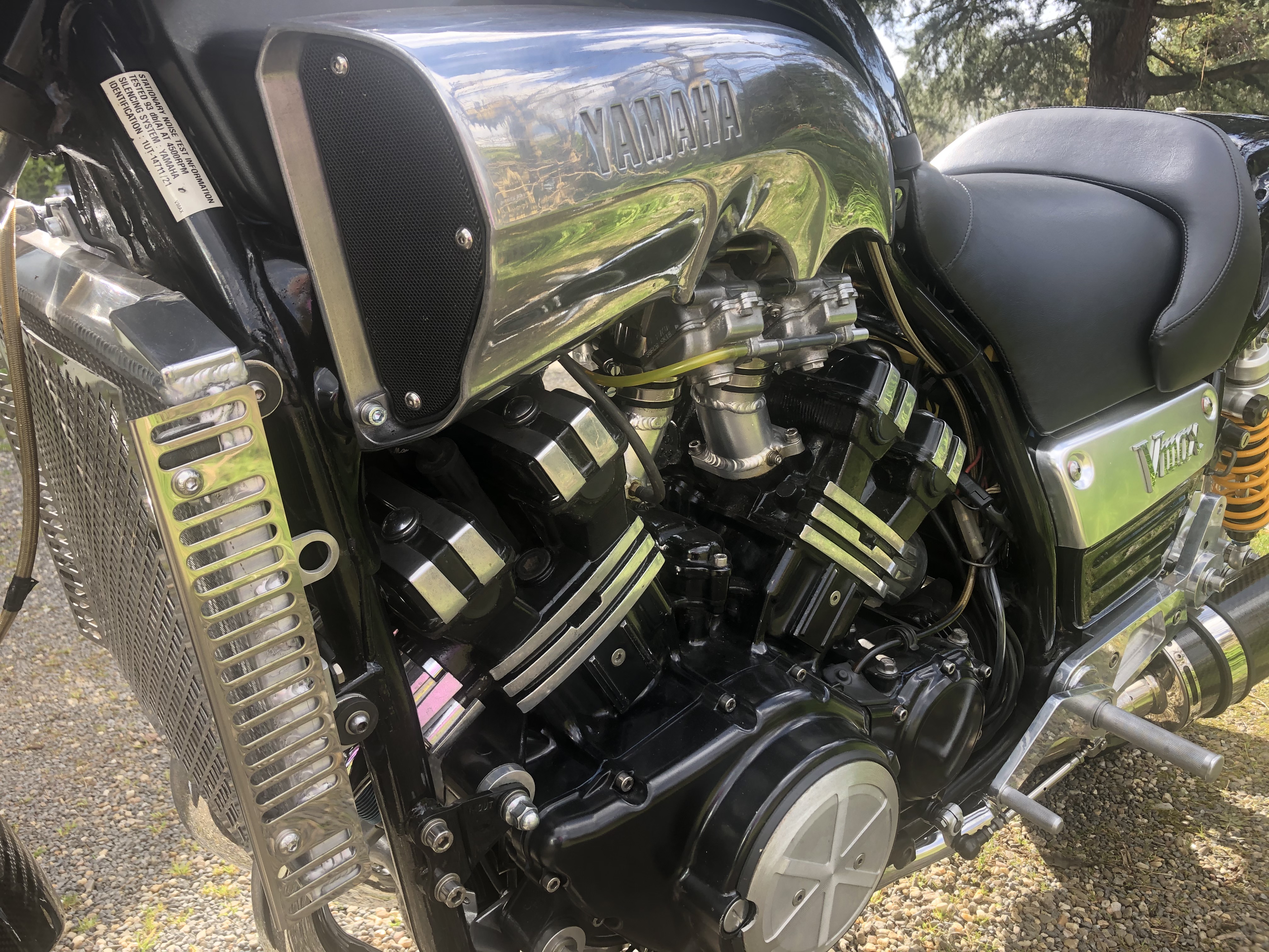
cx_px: 634
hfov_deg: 63.4
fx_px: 1026
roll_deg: +2.6
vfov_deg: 49.7
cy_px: 476
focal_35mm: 28
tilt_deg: -12.9
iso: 20
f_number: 1.8
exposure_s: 1/167
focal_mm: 3.99
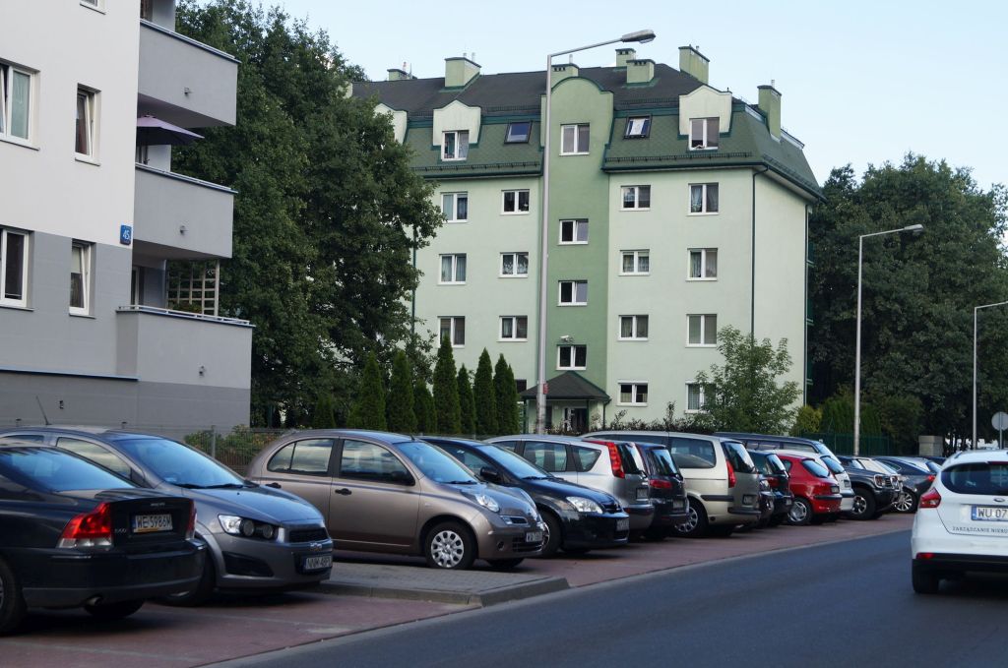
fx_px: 1677
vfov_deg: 22.5
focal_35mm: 60
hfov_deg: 33.5
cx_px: 504
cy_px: 334
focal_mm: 40
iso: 100
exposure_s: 1/125
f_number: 7.1
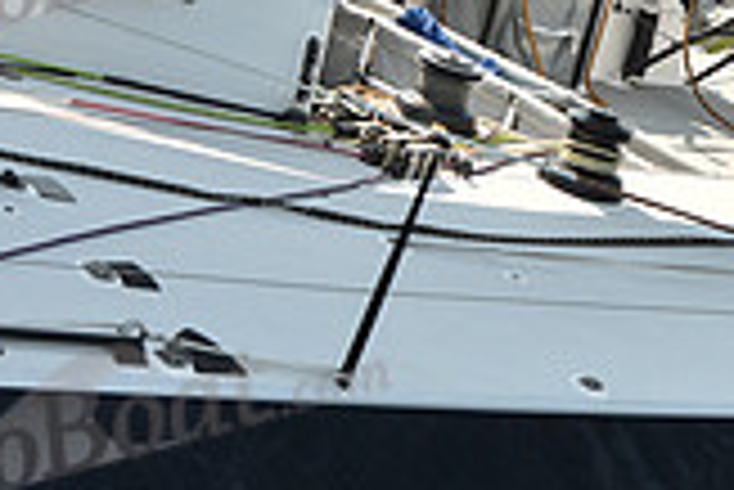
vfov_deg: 5.2
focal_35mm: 267
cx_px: 626
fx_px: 5449
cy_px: 142
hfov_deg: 7.7
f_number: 6.3
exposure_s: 1/800
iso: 250
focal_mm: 75
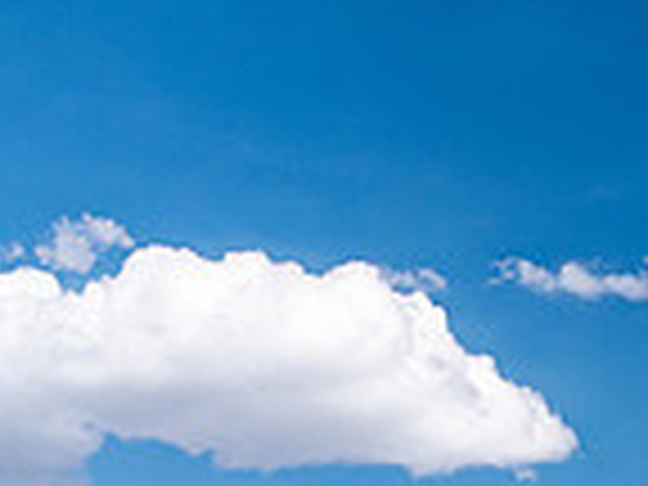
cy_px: 974
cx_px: 288
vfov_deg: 13.2
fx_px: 1816
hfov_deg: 20.2
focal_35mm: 97
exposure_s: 1/250
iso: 200
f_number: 8
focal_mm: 12
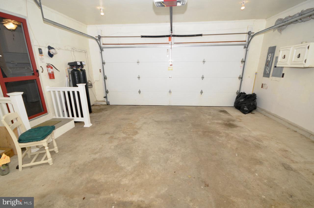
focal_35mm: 15
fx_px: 131
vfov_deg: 77.1
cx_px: 157
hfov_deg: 100.5
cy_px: 104
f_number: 6.3
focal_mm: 10
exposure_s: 1/60
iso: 640
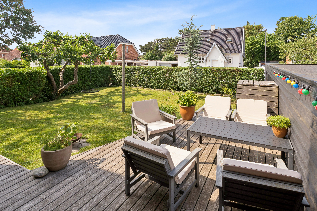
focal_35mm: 19
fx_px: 166
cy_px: 106
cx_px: 158
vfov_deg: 64.8
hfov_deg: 87.2
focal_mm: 12.6
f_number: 7.1
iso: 100
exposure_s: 1/200
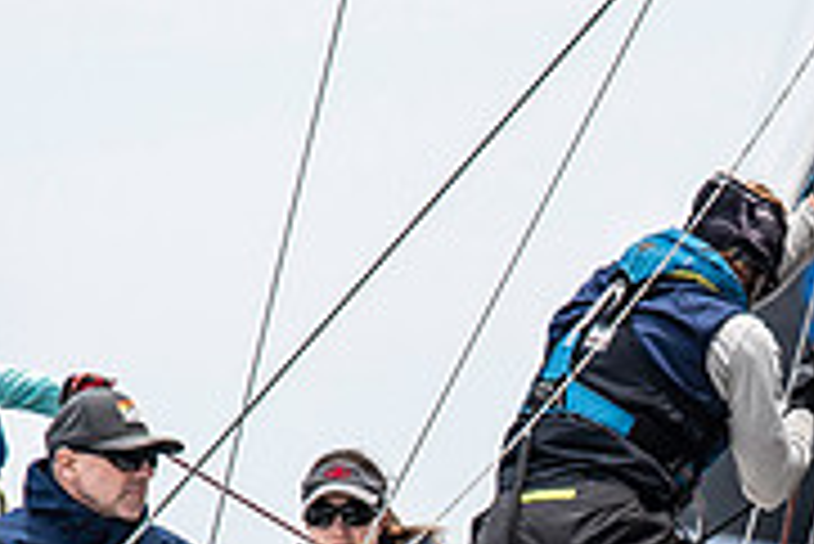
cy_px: 794
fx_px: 32585
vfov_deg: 1.0
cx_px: 935
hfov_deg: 1.4
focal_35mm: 1440
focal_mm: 300
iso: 400
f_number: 5.6
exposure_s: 1/1600
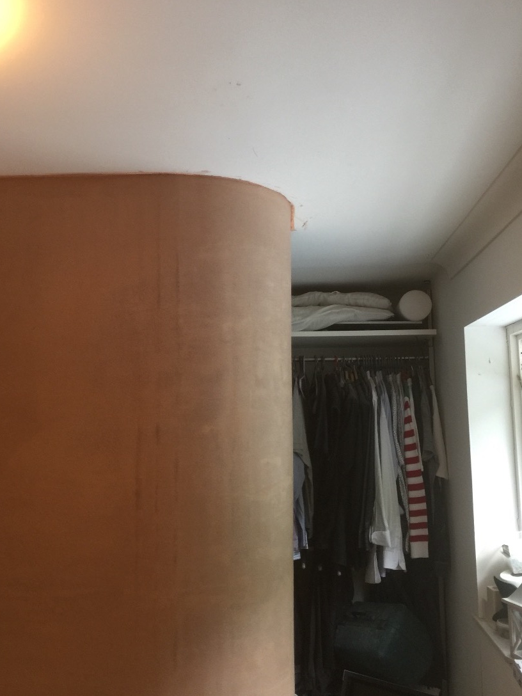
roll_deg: +1.0
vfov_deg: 56.8
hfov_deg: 44.1
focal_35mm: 32
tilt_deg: +7.2
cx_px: 248
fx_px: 643
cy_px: 351
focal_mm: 4.15
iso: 80
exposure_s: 1/17
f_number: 2.2
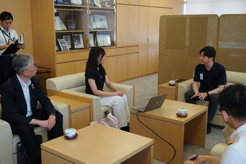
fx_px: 284
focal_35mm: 42
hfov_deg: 46.9
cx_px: 120
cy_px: 84
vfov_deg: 32.2
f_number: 4.5
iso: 500
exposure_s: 1/160
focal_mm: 27
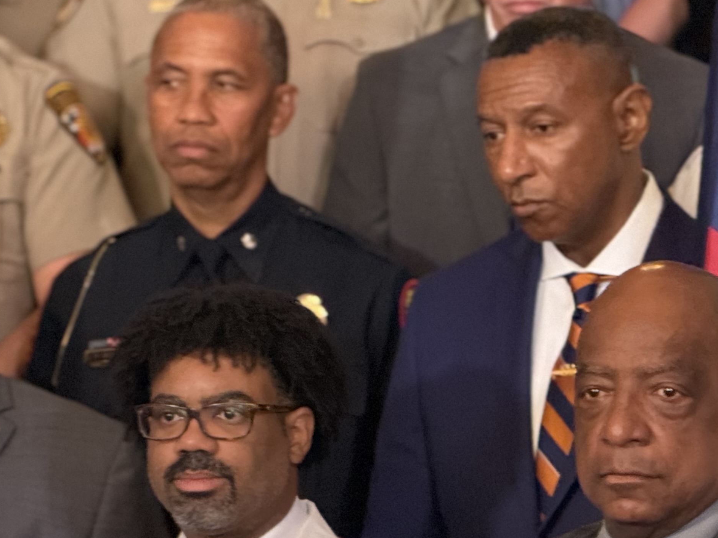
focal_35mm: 257
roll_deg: -0.2
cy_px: 391
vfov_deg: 5.8
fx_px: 5330
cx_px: -42
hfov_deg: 7.7
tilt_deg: -1.8
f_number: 2.8
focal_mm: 15.66
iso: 1000
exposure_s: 1/40
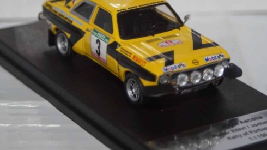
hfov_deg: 14.0
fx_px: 1090
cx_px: 136
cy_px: 45
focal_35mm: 154
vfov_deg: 7.9
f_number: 5.6
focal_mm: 80
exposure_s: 1/160
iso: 2000
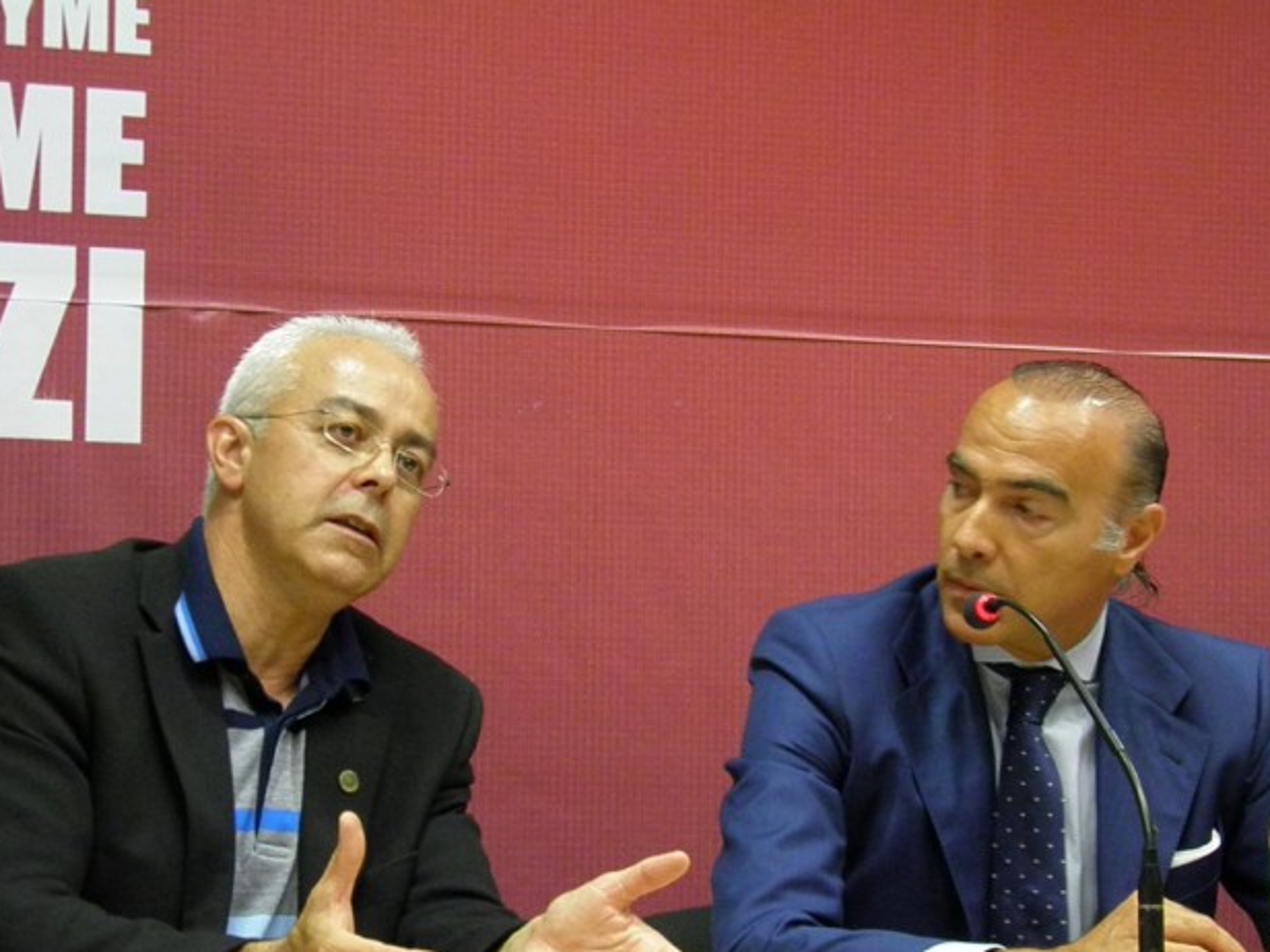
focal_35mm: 135
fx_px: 4953
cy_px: 477
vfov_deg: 11.0
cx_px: 637
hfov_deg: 14.6
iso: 640
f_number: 4
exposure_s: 1/50
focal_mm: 22.6
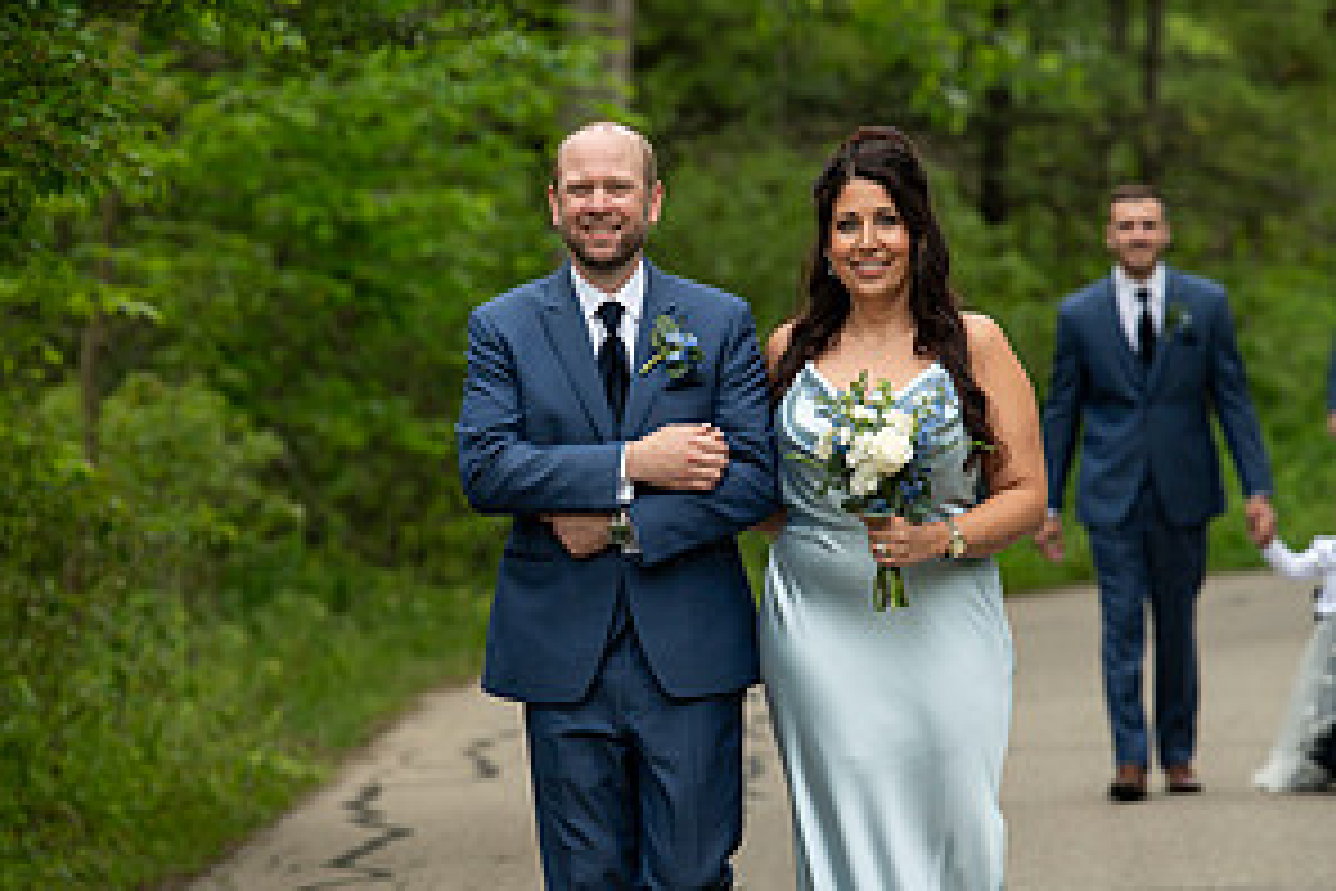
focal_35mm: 303
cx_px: 668
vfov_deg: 4.5
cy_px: 500
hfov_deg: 6.8
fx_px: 11244
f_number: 4.5
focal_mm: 200
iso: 320
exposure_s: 1/125
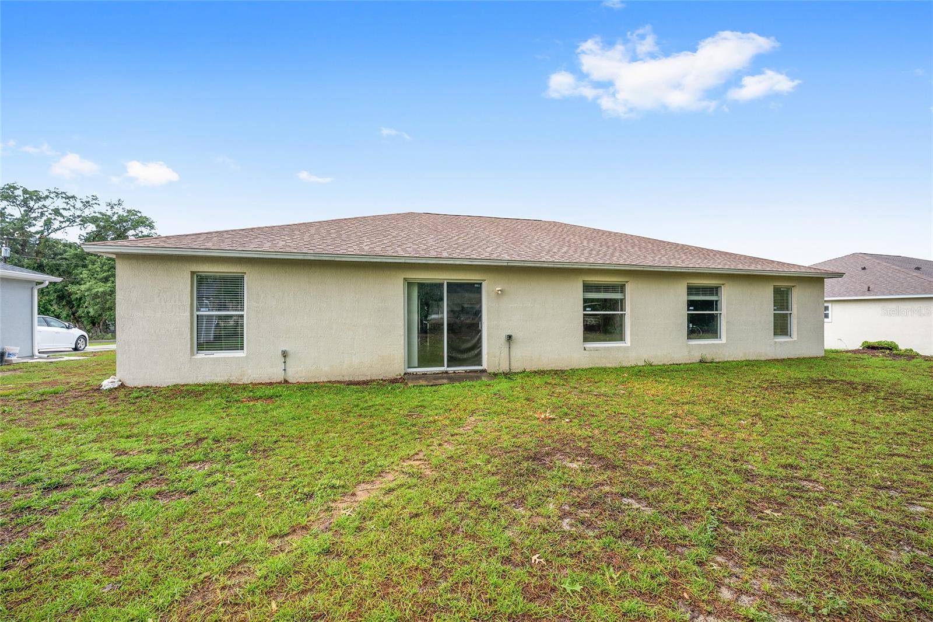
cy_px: 311
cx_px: 466
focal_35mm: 14
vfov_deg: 81.2
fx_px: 363
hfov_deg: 104.3
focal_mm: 14
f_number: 7.1
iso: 400
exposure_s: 1/80
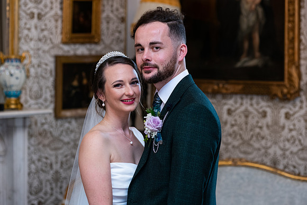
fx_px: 785
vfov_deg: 14.9
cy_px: 102
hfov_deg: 22.1
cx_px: 154
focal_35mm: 92
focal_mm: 92
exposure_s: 1/160
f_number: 3.5
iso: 800
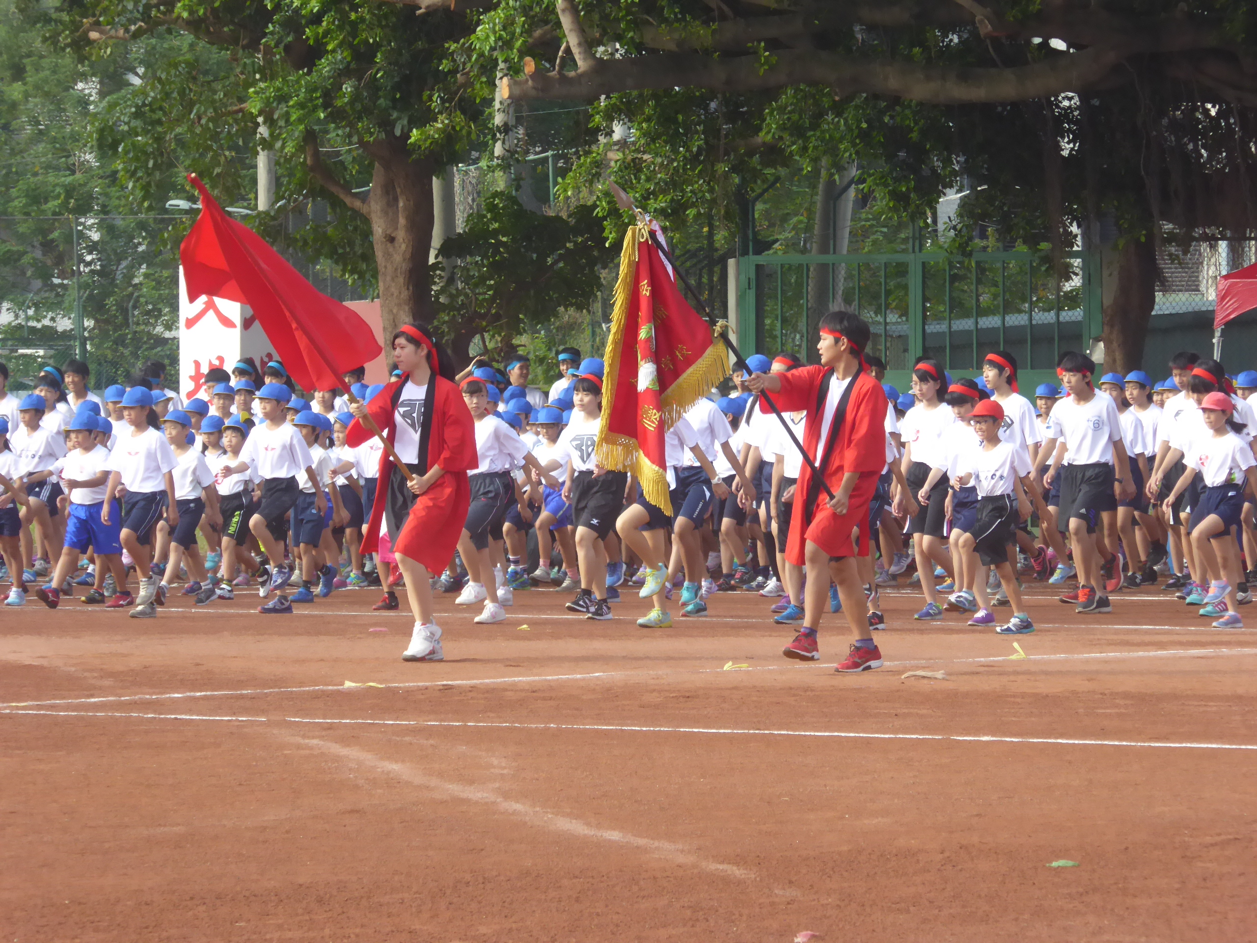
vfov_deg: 5.8
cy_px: 472
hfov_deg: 7.7
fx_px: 9332
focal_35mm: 257
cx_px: 628
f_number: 5.6
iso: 320
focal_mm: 41.4
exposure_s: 1/320
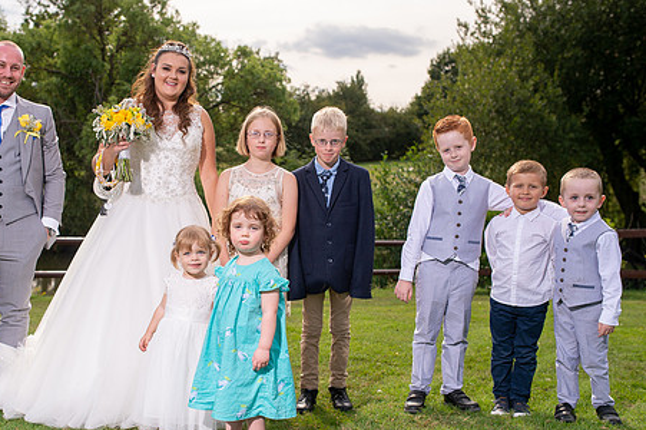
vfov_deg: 29.8
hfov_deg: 43.2
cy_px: 254
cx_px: 233
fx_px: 807
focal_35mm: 45
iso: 160
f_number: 4
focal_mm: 35
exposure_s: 1/1250
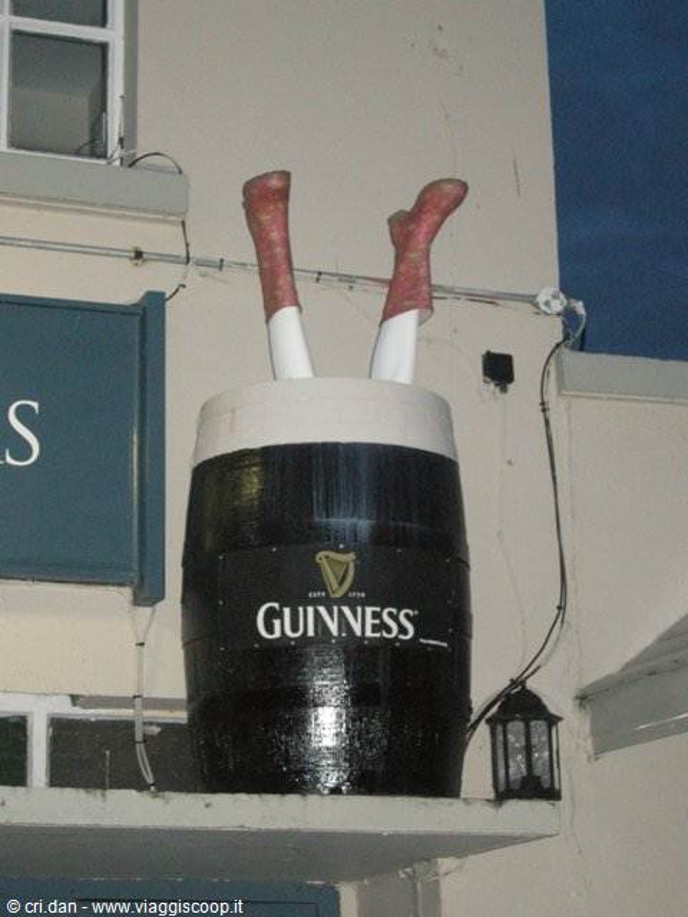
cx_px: 344
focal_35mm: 89
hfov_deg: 16.6
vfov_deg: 22.0
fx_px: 2359
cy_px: 458
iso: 575
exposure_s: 1/60
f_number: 4.3
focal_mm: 18.6
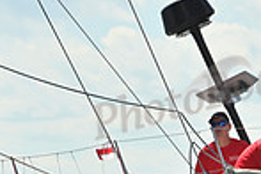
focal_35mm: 590
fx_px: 4277
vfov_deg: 2.3
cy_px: 210
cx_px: 2
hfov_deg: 3.5
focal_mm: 150
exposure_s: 1/1000
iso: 250
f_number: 11
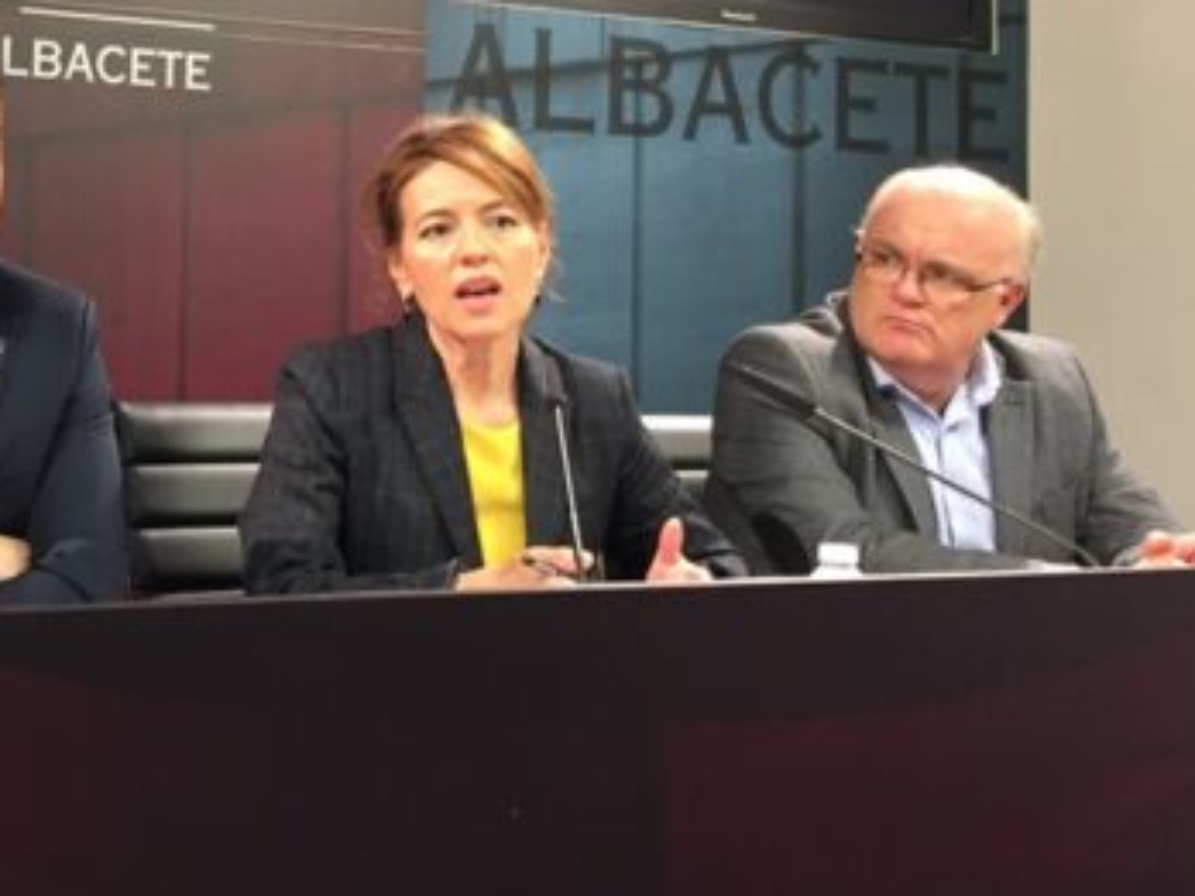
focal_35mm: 64
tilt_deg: +3.7
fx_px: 2209
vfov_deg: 22.5
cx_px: 141
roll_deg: -2.1
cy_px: 137
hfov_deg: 29.2
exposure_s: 1/30
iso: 100
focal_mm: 4.15
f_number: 2.2
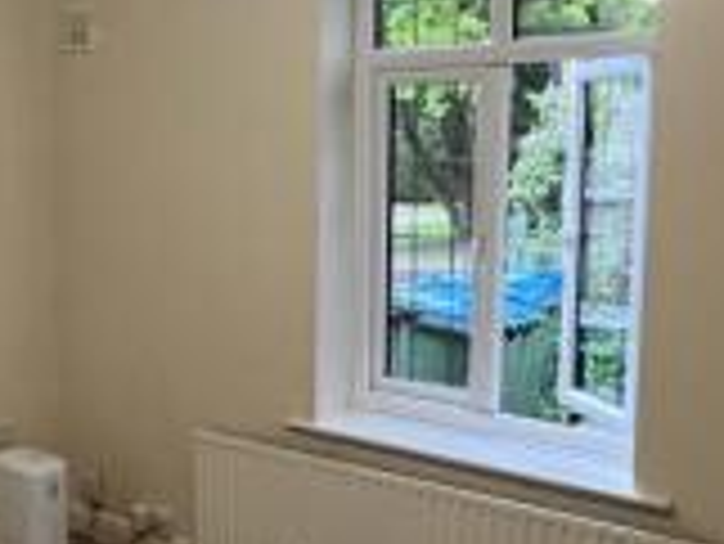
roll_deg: +0.8
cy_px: 321
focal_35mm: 47
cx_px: 218
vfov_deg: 30.8
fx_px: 984
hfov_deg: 39.7
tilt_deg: -9.1
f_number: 1.8
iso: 200
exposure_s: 1/50
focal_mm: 1.57
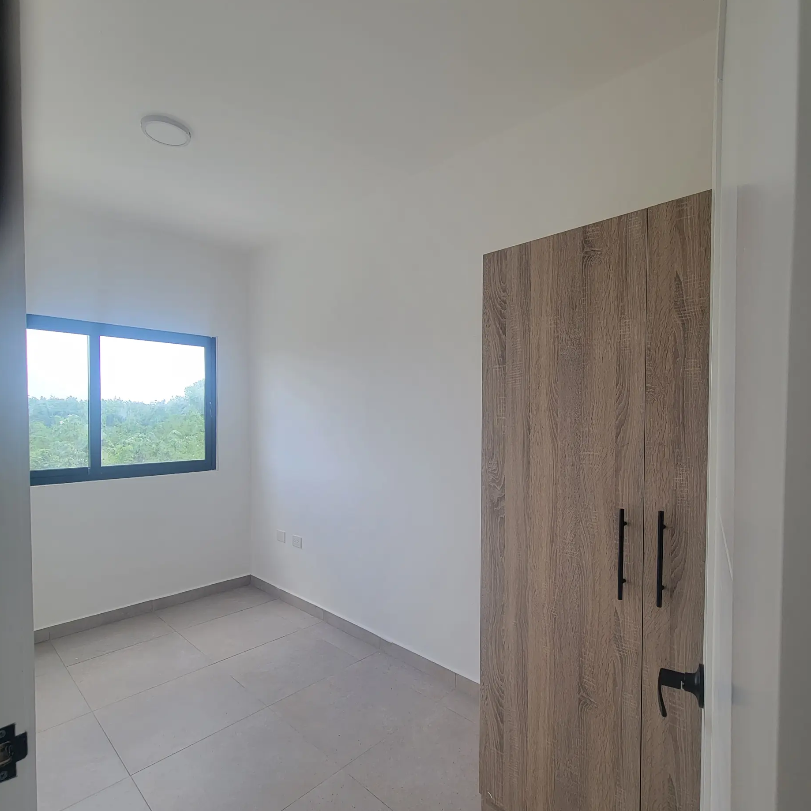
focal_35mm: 16
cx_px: 419
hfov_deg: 87.4
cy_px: 427
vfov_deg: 87.4
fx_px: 424
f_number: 2.2
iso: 50
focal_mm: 2.2
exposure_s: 1/123
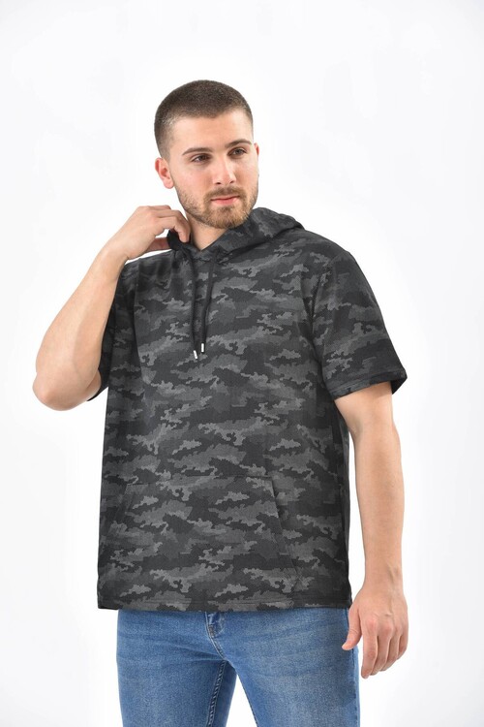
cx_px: 242
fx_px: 2420
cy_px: 364
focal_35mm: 120
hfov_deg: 11.4
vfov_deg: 17.1
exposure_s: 1/160
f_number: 7.1
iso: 100
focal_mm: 120
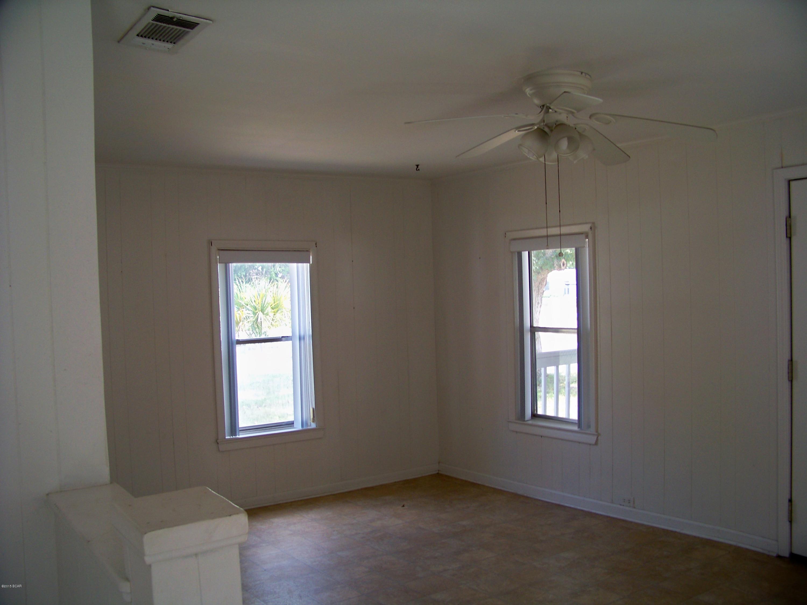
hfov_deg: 55.4
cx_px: 404
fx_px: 769
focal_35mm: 33
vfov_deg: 42.9
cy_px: 302
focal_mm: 5.85
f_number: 2.8
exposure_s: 1/50
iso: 64
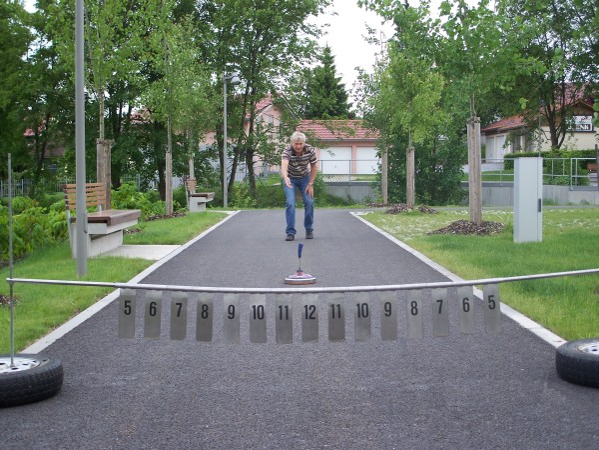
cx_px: 300
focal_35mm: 51
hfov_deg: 37.5
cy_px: 225
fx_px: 883
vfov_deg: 28.6
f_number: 3.2
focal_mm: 10.7
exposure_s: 1/125
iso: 64
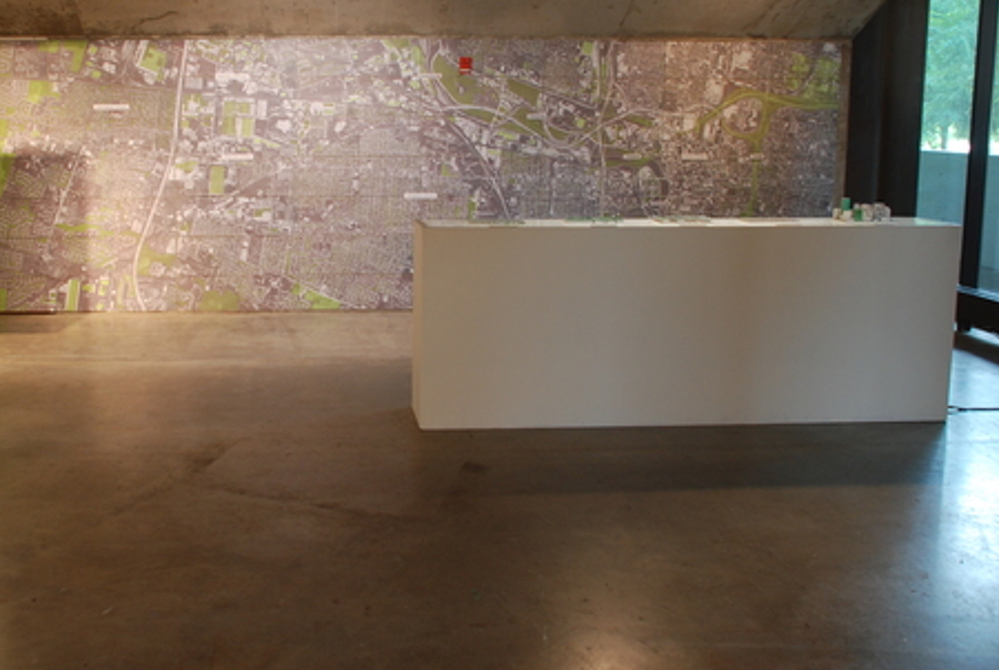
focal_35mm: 41
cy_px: 267
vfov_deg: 32.7
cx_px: 330
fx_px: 1140
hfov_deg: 46.5
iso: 280
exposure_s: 1/30
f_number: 3.8
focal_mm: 20
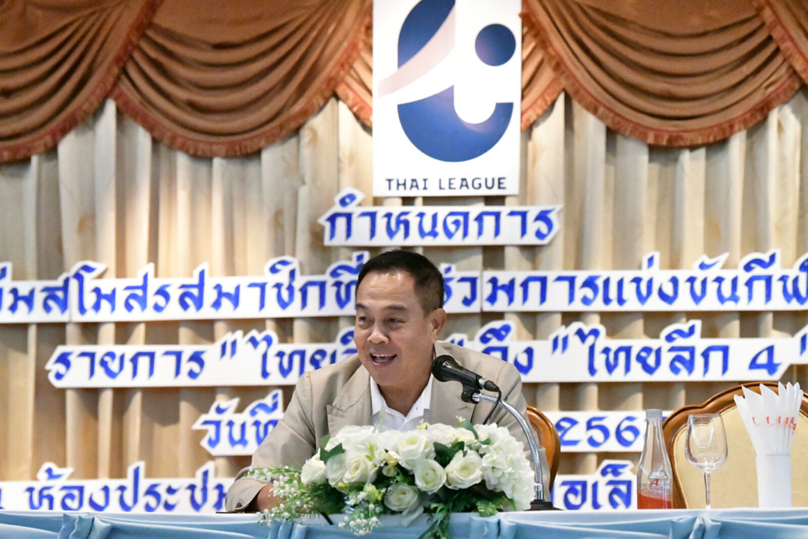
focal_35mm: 195
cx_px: 404
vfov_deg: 7.0
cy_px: 270
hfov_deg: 10.5
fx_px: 4377
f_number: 4
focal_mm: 130
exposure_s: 1/1000
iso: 25600
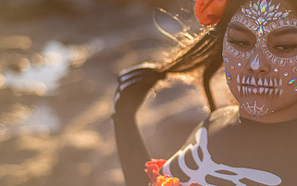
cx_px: 236
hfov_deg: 22.3
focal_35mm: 92
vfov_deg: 14.2
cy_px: 94
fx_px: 745
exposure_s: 1/2000
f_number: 1.8
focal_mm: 50
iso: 100
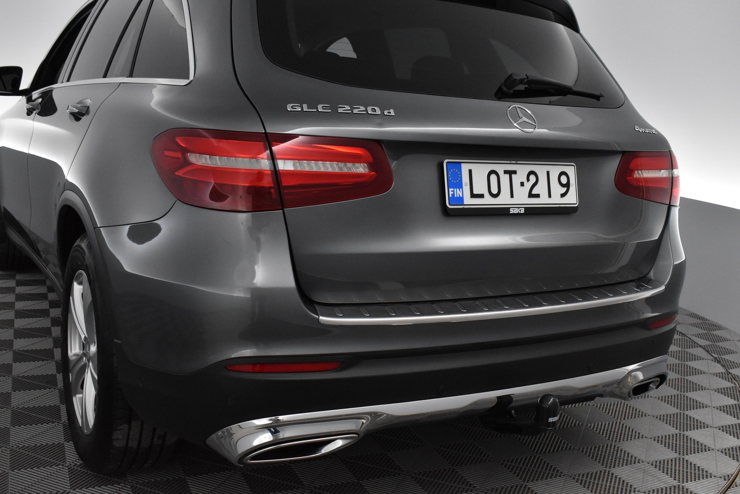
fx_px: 771
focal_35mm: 38
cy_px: 247
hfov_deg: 51.3
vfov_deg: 35.5
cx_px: 370
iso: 3200
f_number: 6.3
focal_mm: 25
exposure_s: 1/160
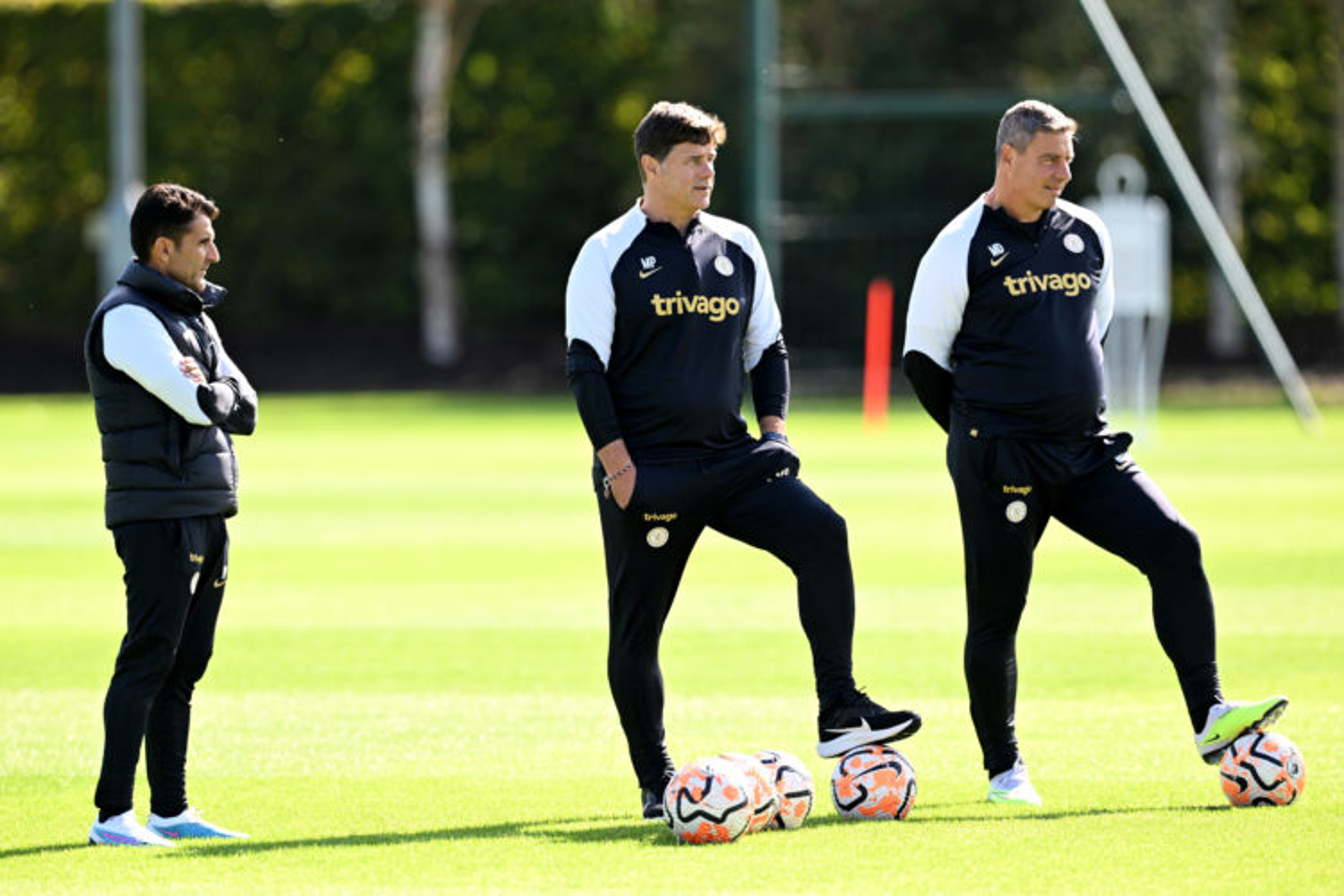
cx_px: 672
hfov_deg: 5.2
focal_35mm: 400
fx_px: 14932
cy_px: 448
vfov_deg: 3.4
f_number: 4
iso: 400
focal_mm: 400
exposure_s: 1/1000
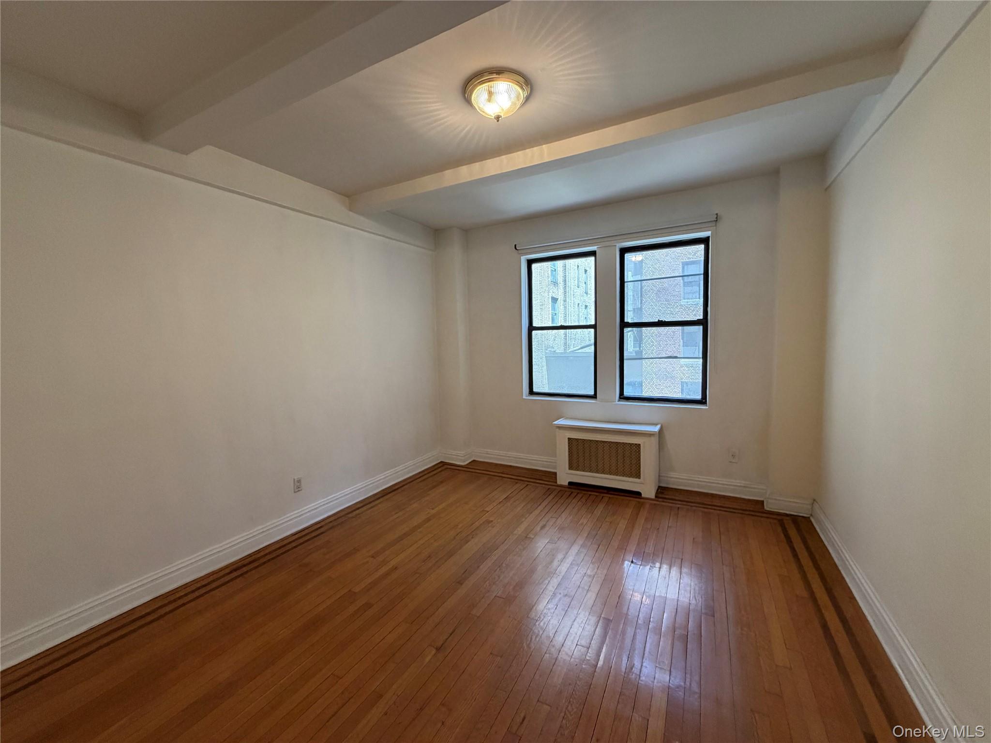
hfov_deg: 102.1
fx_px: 401
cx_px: 496
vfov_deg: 85.7
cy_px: 372
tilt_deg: -5.7
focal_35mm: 14
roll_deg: +1.8
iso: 320
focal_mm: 2.22
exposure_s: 1/120
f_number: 2.2
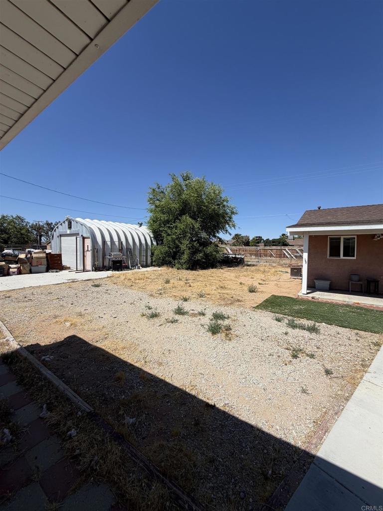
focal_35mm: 14
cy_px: 256
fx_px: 207
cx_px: 192
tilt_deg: -1.8
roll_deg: -1.4
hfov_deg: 85.7
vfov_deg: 102.1
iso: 20
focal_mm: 2.22
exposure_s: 1/1145
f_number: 2.2
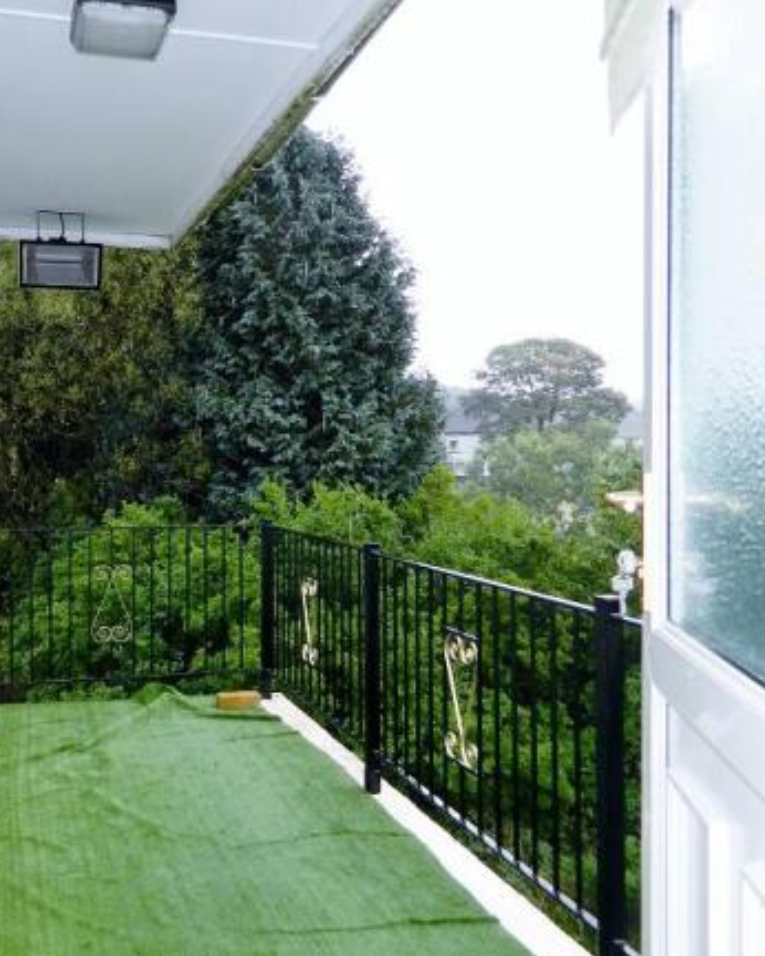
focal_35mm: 33
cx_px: 227
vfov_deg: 54.2
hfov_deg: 43.6
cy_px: 479
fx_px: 933
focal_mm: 4.5
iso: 80
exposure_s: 1/80
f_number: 3.1
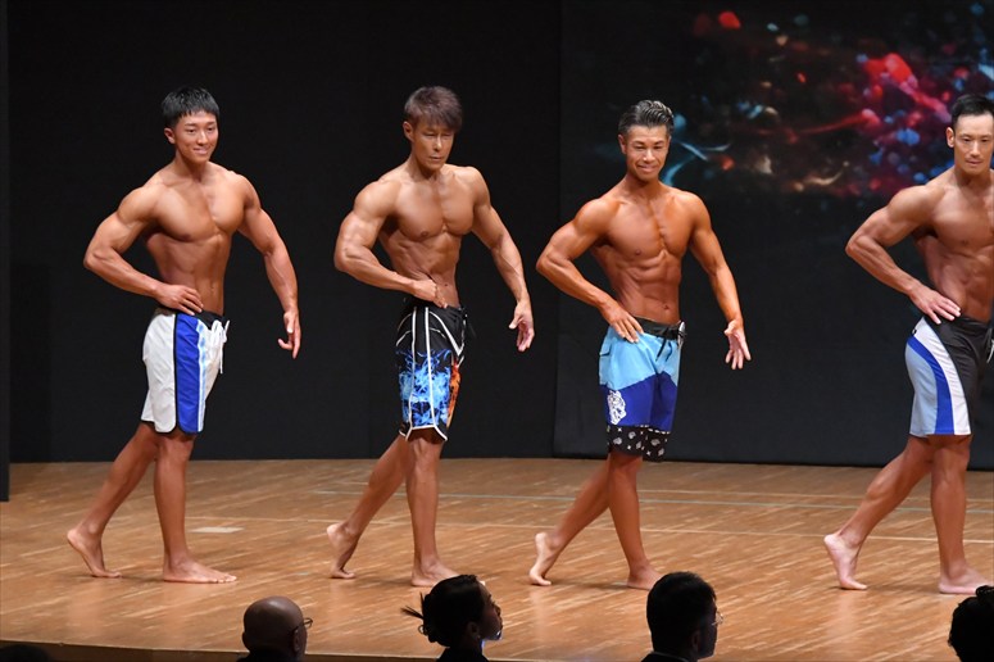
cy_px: 331
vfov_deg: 5.7
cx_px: 497
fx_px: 6624
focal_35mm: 240
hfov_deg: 8.6
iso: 8000
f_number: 5.6
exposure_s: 1/400
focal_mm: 160
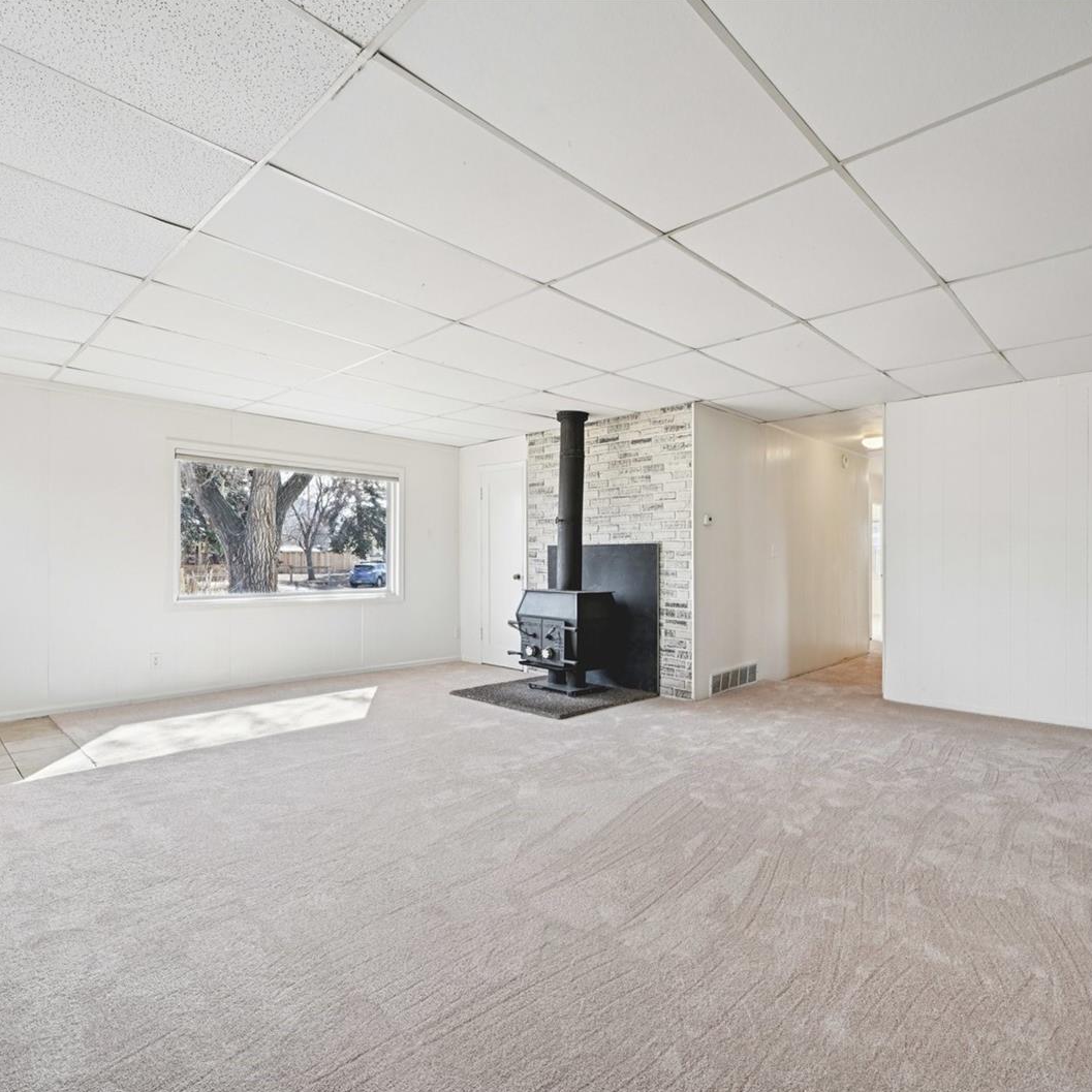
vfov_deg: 80.7
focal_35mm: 18
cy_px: 547
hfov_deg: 80.7
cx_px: 527
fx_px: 642
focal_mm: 14
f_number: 11
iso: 180
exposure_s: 1/15
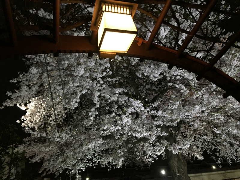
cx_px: 120
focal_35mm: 29
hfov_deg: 61.7
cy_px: 90
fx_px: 201
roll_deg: +10.3
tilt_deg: +31.3
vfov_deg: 48.2
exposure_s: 1/15
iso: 200
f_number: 2.2
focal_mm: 4.15
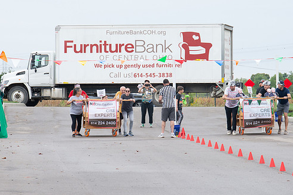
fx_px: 2467
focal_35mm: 303
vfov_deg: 4.5
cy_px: 83
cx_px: 164
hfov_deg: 6.8
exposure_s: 1/250
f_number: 9
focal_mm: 200
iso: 640
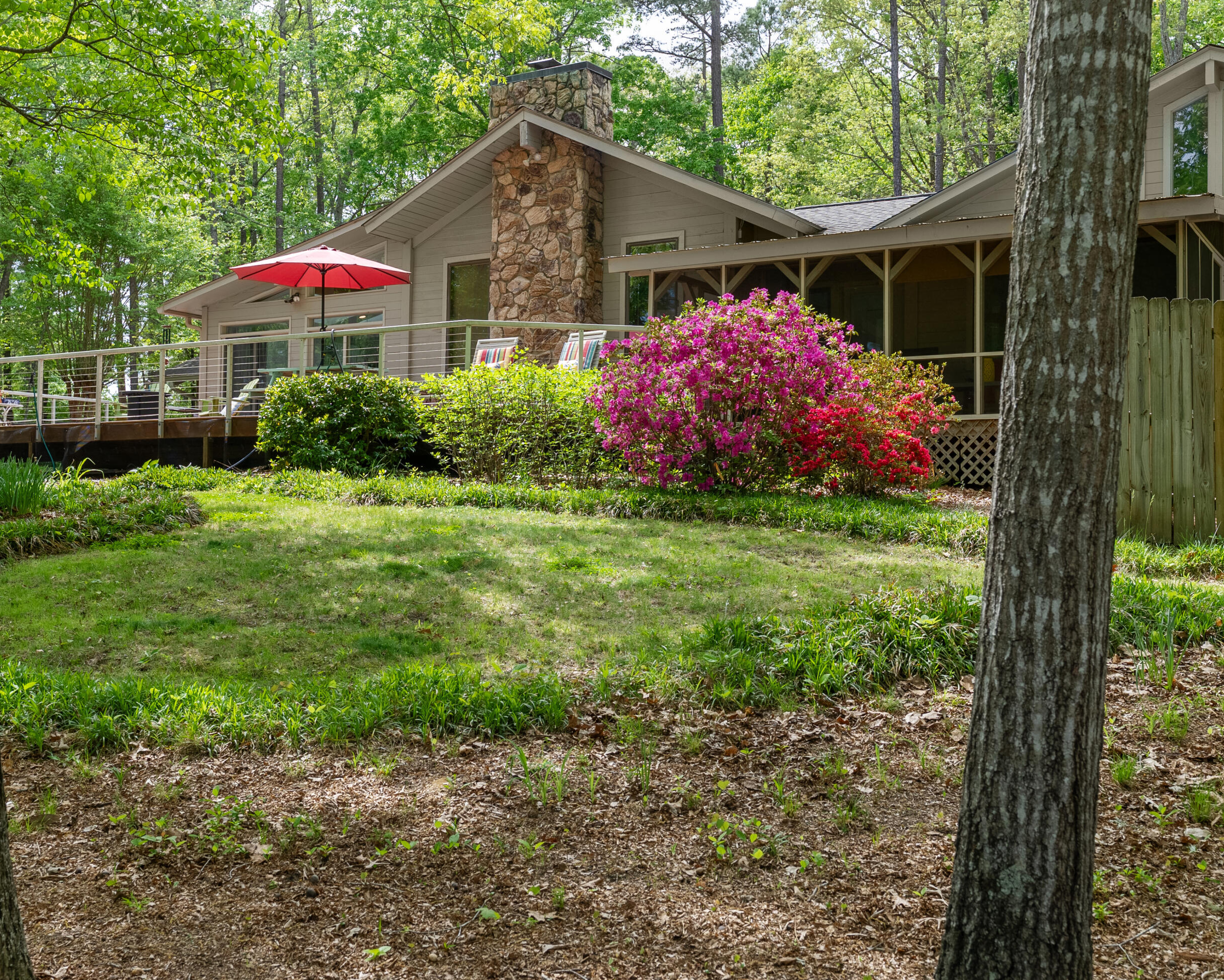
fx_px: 1377
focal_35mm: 38
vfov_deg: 39.2
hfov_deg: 47.8
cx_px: 544
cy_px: 484
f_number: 8
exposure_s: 1/160
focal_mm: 33
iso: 250
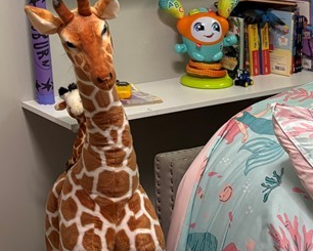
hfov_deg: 20.8
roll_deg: +2.5
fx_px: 788
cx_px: -71
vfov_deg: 16.9
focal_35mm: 85
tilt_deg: -0.9
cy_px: -91
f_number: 1.6
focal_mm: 5.96
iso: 125
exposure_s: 1/60
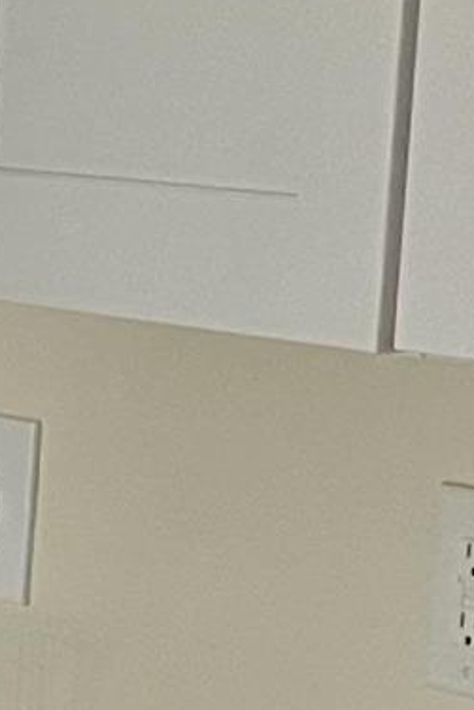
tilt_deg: -14.3
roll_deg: -0.1
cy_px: 914
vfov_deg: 9.2
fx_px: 4360
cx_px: -918
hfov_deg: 5.8
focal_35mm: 221
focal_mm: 5.1
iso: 400
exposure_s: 1/60
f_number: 1.6
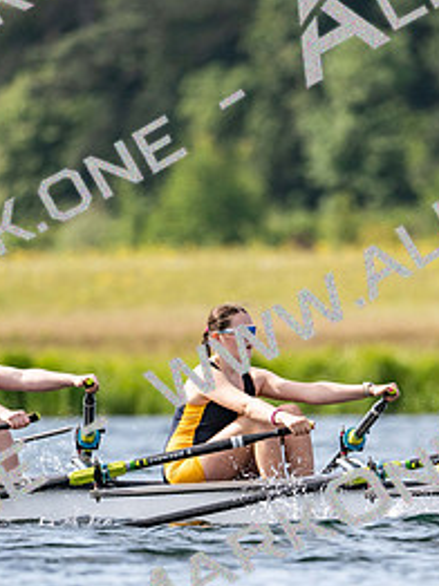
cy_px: 415
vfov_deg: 2.3
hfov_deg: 1.7
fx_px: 14430
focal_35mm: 852
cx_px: 421
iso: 320
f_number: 4.5
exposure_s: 1/2500
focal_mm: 400
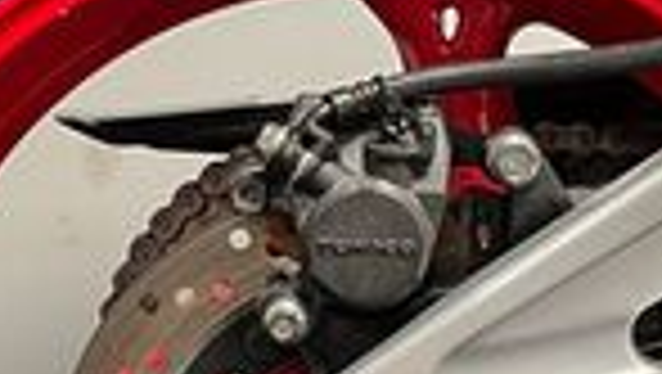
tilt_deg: -16.0
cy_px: 397
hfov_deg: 17.4
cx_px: 410
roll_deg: -1.1
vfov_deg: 9.8
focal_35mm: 123
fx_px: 2161
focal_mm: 5.1
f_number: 1.6
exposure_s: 1/50
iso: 200
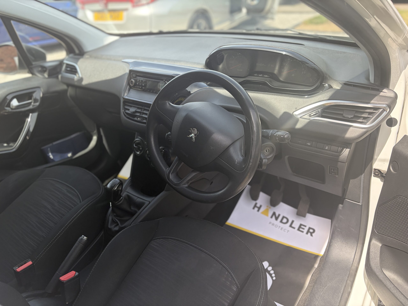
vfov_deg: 53.1
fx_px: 306
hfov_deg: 67.3
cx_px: 204
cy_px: 153
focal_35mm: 26
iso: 64
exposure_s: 1/576
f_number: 1.6
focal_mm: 5.96
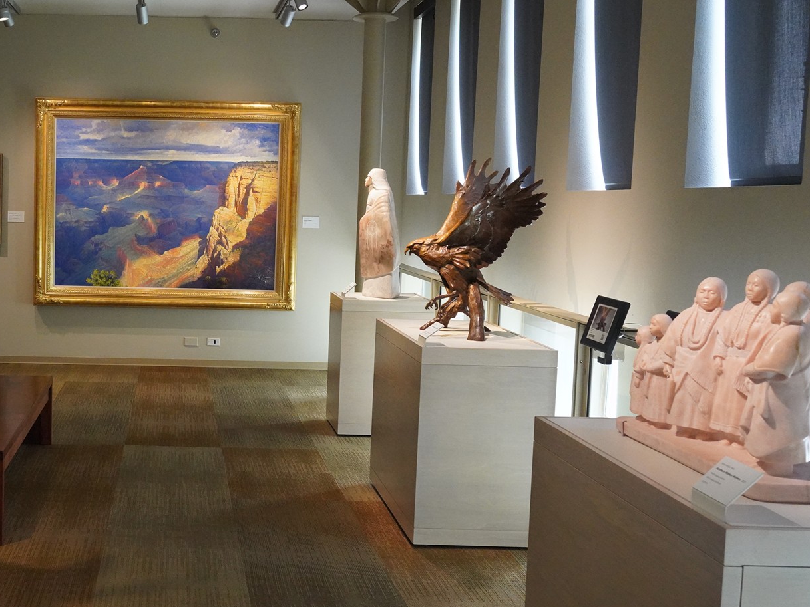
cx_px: 158
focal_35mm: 49
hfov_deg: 37.5
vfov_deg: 29.7
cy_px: 304
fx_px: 1147
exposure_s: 1/100
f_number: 8
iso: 8000
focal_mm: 31
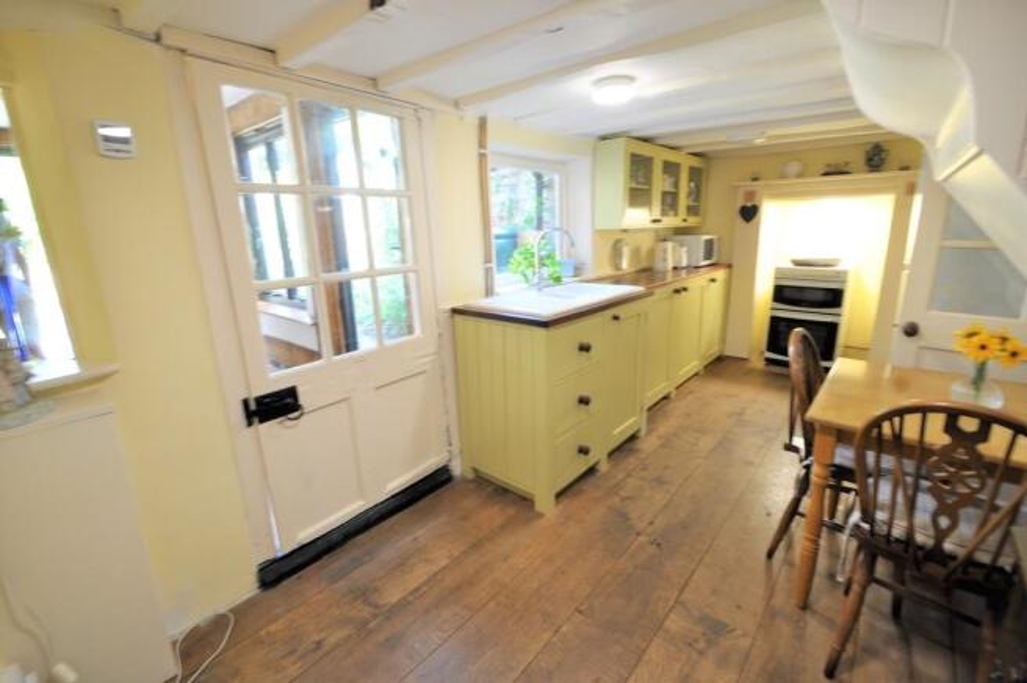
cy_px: 342
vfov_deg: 77.2
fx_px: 427
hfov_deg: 100.4
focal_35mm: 15
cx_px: 514
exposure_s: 1/5
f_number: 8
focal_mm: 10
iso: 400
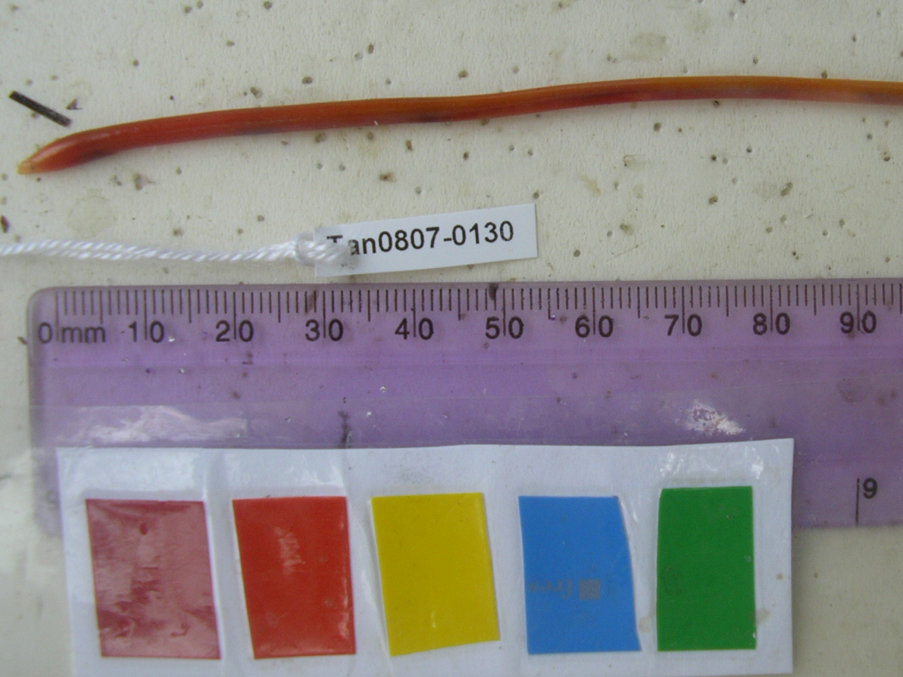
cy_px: 272
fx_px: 1330
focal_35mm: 51
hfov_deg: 37.1
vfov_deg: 28.5
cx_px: 600
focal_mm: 5.8
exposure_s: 1/320
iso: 50
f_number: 2.9
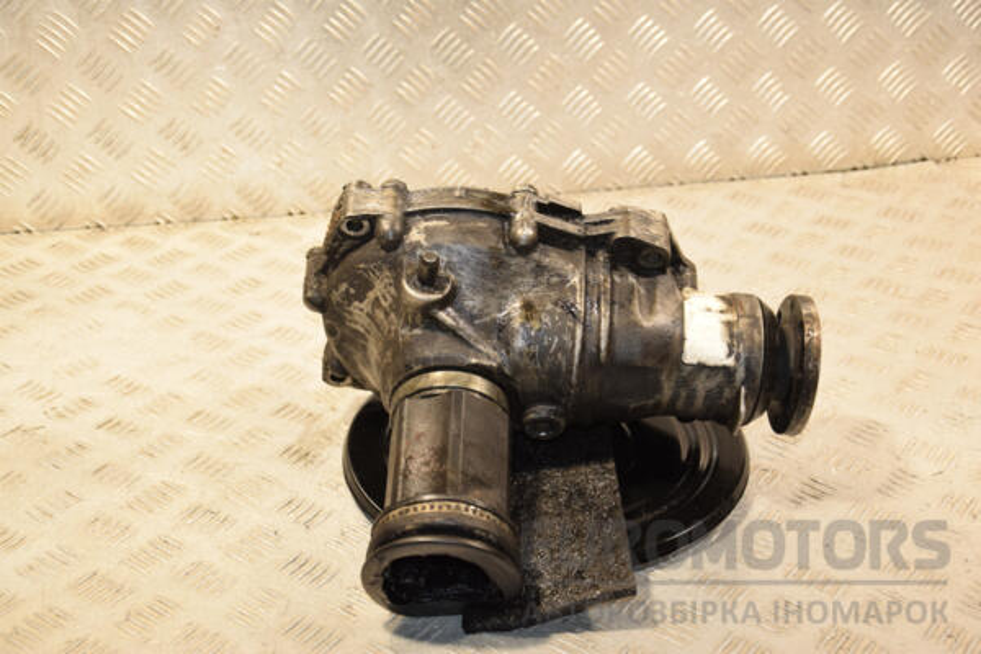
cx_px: 490
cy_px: 327
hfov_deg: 35.1
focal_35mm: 57
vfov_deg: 23.8
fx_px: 1553
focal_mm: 38
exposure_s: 1/200
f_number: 5
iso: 800
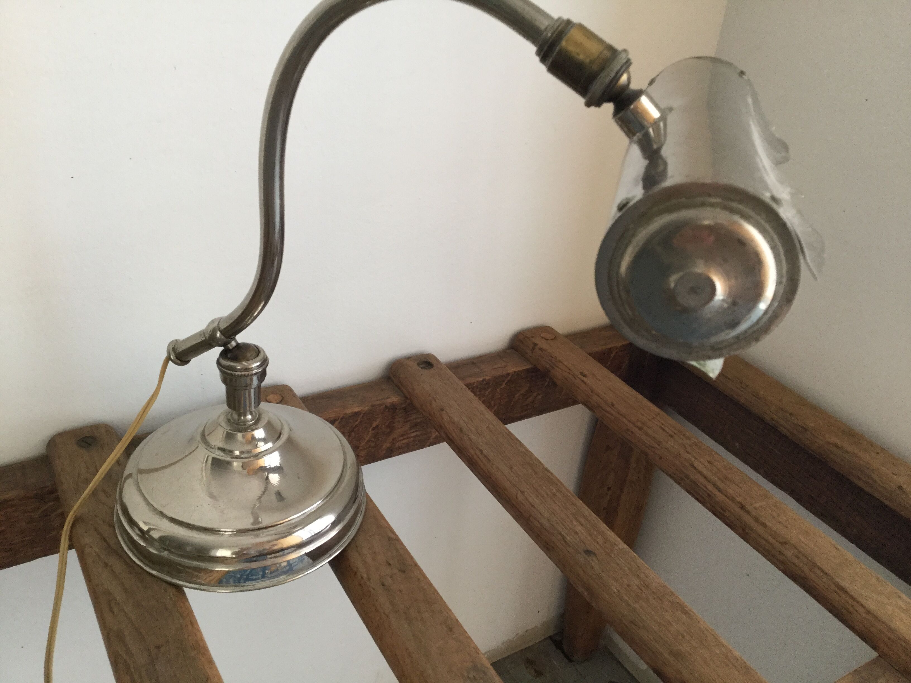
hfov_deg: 58.4
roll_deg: -6.7
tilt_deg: -30.5
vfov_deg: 45.4
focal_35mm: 31
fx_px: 816
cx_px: 456
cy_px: 342
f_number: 2.4
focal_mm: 3.3
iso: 100
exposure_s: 1/33
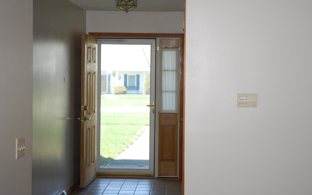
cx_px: 157
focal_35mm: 71
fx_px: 604
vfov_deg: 18.3
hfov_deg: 29.0
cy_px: 92
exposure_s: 1/60
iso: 100
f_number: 4.5
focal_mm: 46
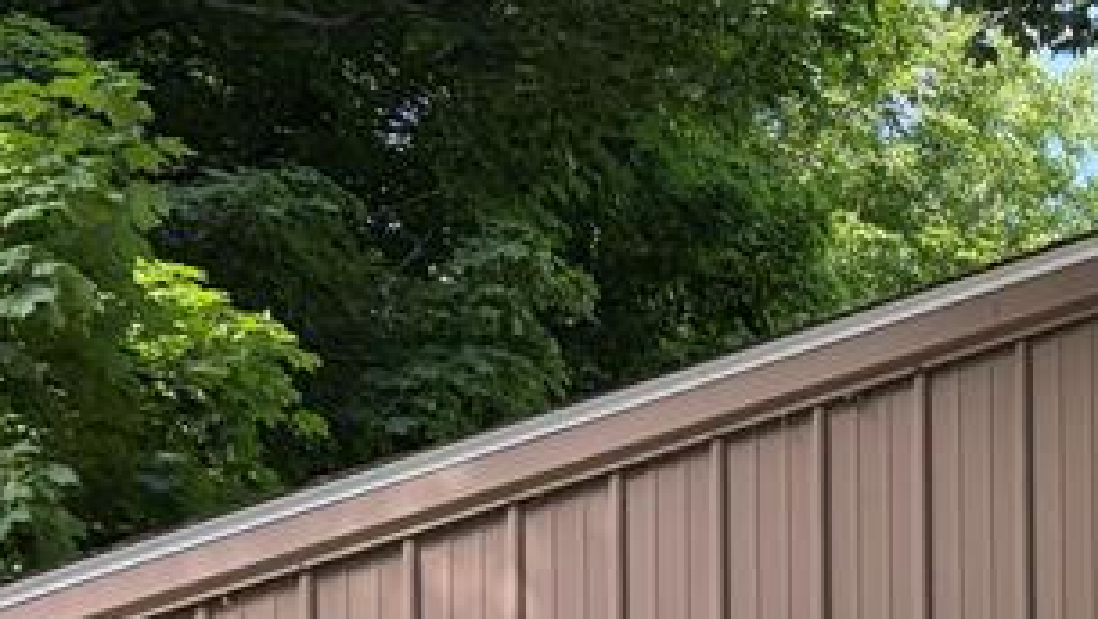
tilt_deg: +0.5
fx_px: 2768
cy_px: 1029
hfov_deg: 19.3
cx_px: 1696
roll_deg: +0.5
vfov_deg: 12.0
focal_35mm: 95
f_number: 1.6
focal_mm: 5.96
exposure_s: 1/566
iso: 64
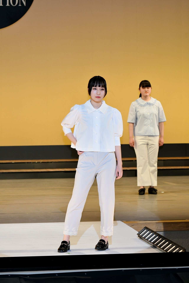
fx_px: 1323
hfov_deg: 8.2
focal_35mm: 168
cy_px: 142
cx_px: 94
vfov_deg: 12.2
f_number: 5.6
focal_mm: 112
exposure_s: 1/250
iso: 800
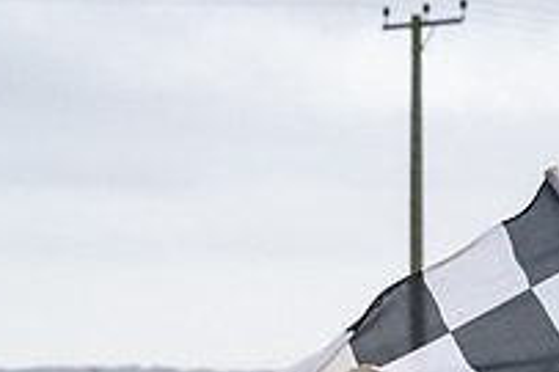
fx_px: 4654
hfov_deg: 6.8
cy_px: 463
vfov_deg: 4.6
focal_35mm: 300
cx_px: 675
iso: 500
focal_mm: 70
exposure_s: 1/2000
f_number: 5
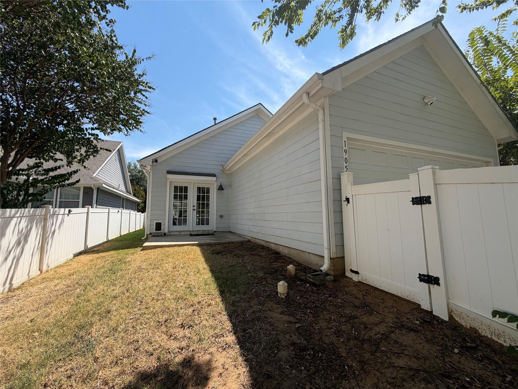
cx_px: 259
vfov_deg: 85.7
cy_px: 194
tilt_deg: +5.8
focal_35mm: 14
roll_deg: +1.1
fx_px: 209
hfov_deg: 102.1
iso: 25
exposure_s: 1/770
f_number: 2.2
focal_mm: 2.22
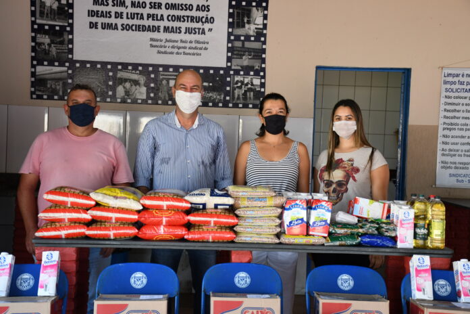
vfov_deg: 22.6
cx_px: 235
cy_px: 157
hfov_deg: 33.4
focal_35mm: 60
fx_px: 783
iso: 800
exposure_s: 1/100
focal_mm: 40
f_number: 5
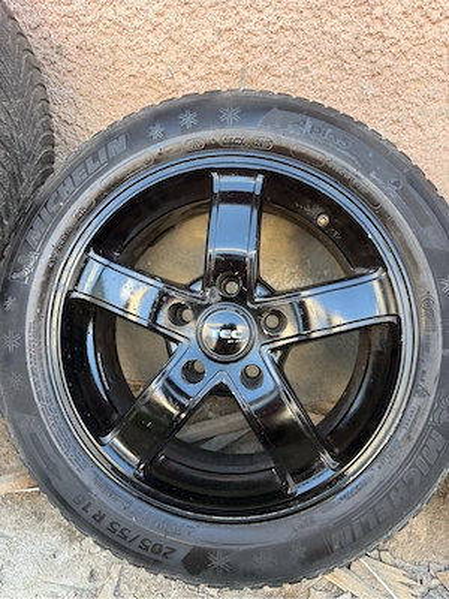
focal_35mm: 24
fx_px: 415
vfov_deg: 71.6
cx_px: 224
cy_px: 300
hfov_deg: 56.8
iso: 100
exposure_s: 1/121
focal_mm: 6.76
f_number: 1.78
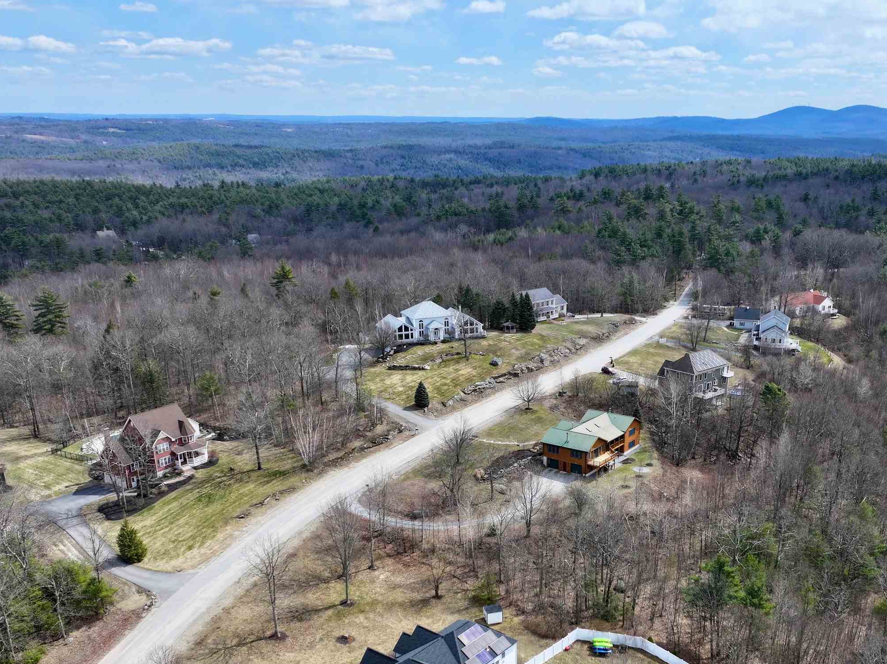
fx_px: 948
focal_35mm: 37
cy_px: 501
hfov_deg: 49.7
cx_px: 546
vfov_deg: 37.6
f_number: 2.8
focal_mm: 12.29
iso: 170
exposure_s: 1/2500
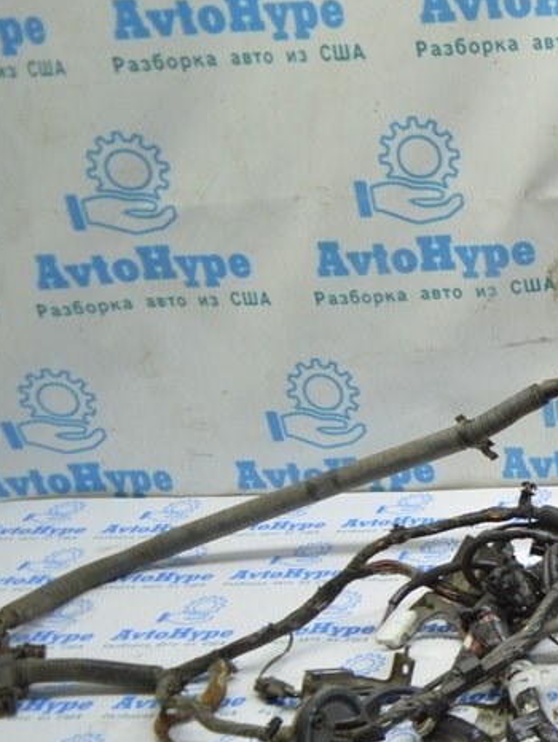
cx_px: 807
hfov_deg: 21.9
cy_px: 486
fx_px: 1224
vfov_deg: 33.5
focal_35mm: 57
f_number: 3.5
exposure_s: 1/40
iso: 400
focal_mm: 18
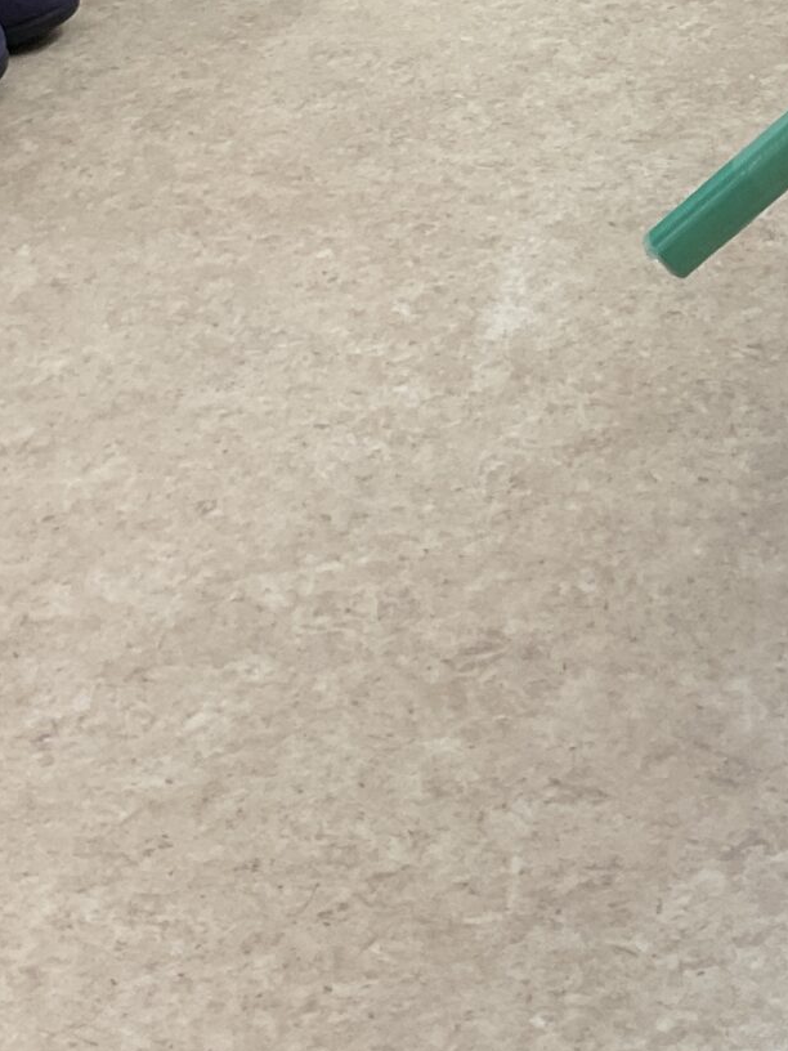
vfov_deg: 18.9
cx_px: 636
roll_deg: +3.8
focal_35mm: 91
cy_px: -541
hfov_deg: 16.1
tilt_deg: -10.0
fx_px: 2762
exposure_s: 1/60
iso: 40
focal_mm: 3
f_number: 1.8
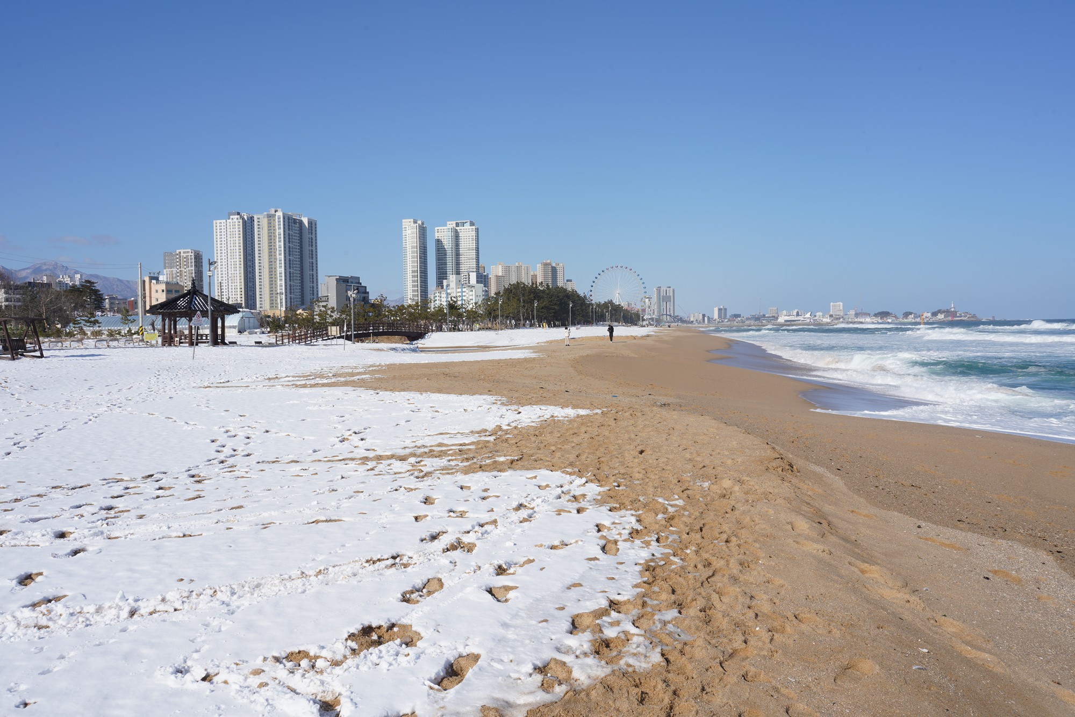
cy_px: 358
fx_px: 896
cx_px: 538
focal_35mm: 30
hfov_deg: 61.9
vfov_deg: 43.6
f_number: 18
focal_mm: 30
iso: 100
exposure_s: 1/100
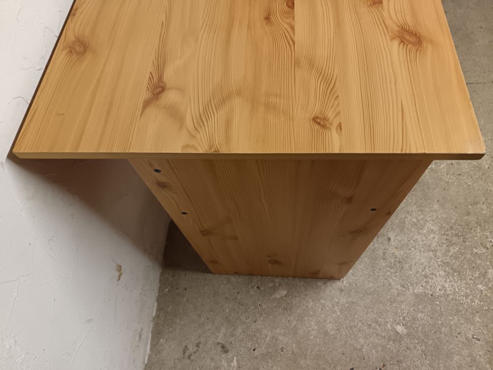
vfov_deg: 56.8
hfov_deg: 71.6
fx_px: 342
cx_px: 246
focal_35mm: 24
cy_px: 185
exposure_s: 1/25
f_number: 1.75
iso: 2128
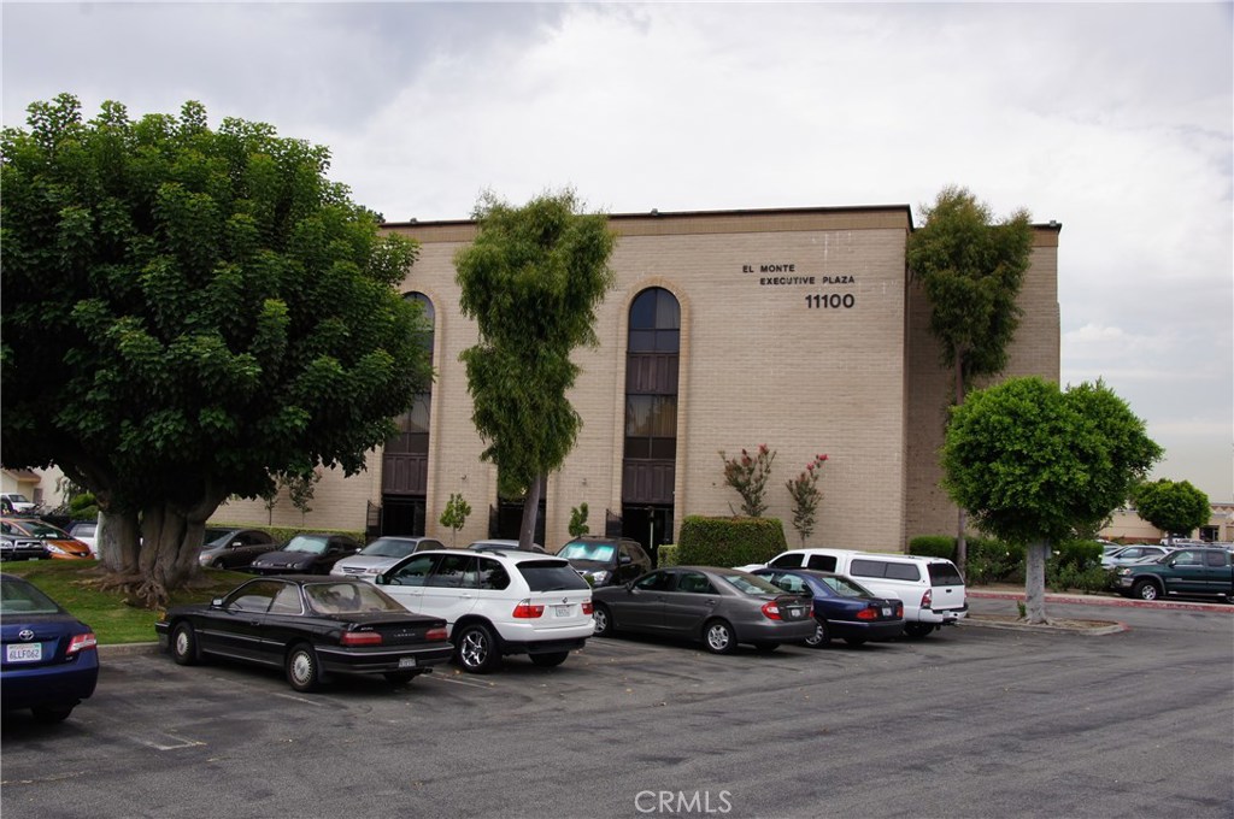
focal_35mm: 33
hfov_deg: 57.3
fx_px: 1130
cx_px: 617
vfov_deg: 39.9
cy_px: 410
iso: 100
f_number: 11
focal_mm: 22
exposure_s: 1/60
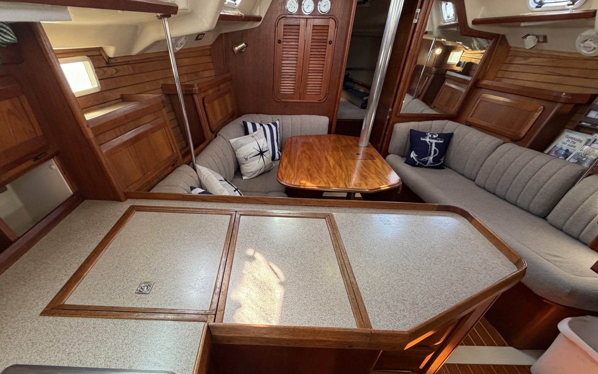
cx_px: 262
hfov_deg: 93.9
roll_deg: +0.7
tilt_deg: -37.0
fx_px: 277
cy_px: 253
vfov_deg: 66.0
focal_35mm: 17
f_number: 2.2
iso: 250
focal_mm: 2.22
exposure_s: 1/121
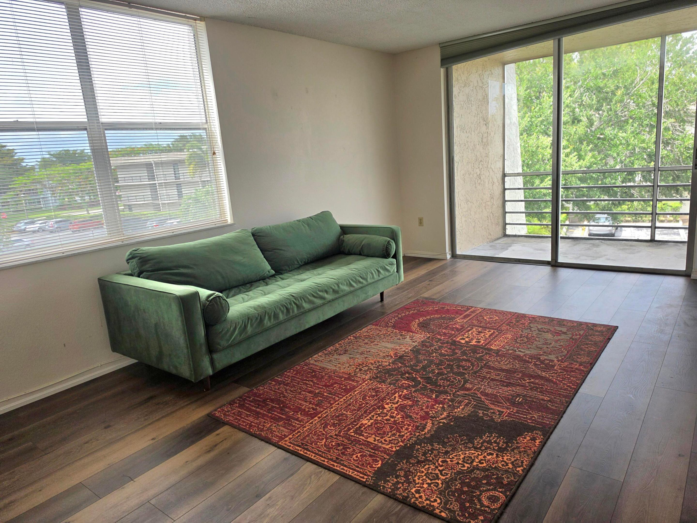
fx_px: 463
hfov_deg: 73.9
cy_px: 262
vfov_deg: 58.9
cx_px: 348
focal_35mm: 23
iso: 10
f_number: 1.4
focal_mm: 6.5
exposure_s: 1/182
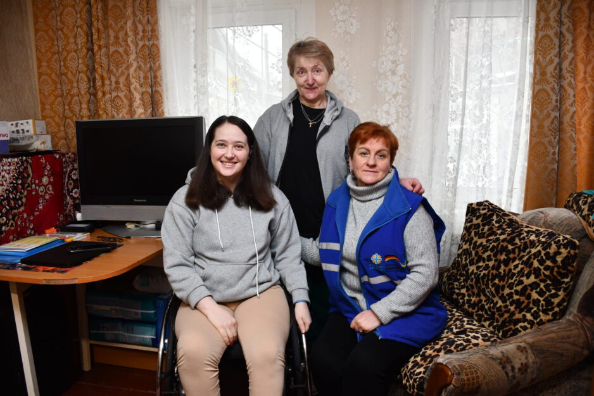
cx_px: 297
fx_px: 445
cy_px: 198
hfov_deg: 67.4
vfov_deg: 47.9
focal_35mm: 27
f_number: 4
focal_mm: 18
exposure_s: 1/60
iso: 1100
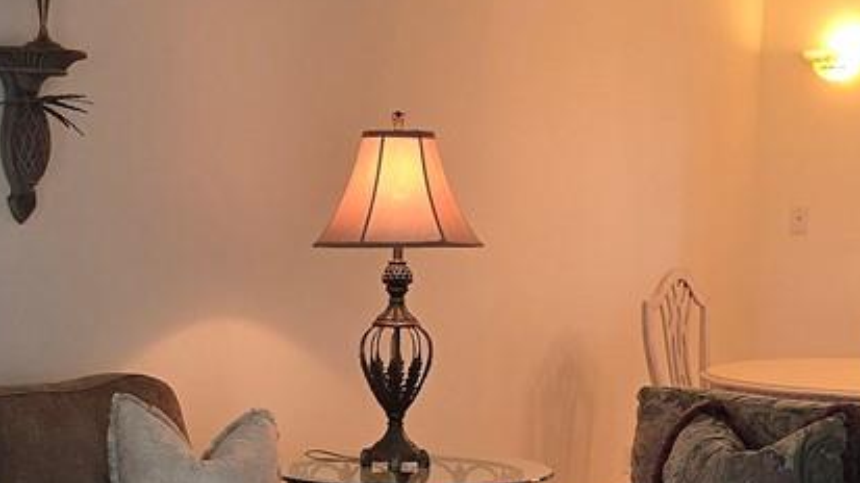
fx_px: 2211
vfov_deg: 12.0
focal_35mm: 97
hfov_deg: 22.0
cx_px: 344
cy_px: 691
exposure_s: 1/60
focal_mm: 6.3
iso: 50
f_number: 1.7
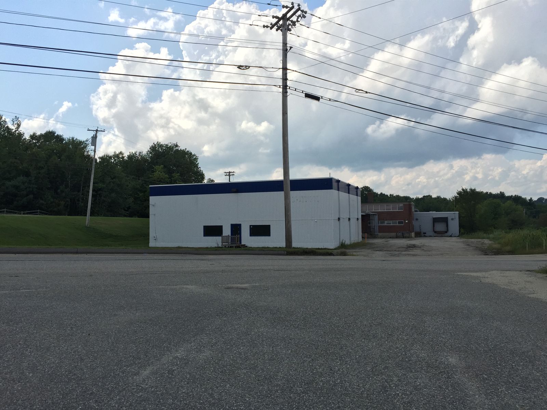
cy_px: 205
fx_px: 458
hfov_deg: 61.7
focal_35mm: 29
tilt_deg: +3.6
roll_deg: -1.2
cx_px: 274
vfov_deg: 48.2
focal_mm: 4.15
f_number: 2.2
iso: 32
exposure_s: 1/2326
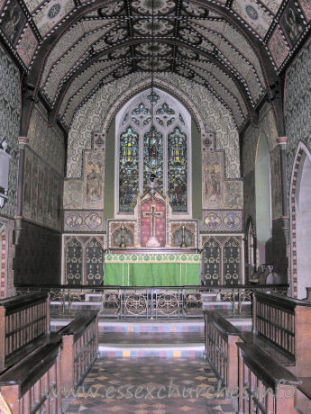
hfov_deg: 40.7
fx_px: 419
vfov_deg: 52.6
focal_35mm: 35
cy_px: 207
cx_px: 156
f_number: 2.8
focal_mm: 8.9
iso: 200
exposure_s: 1/60.1
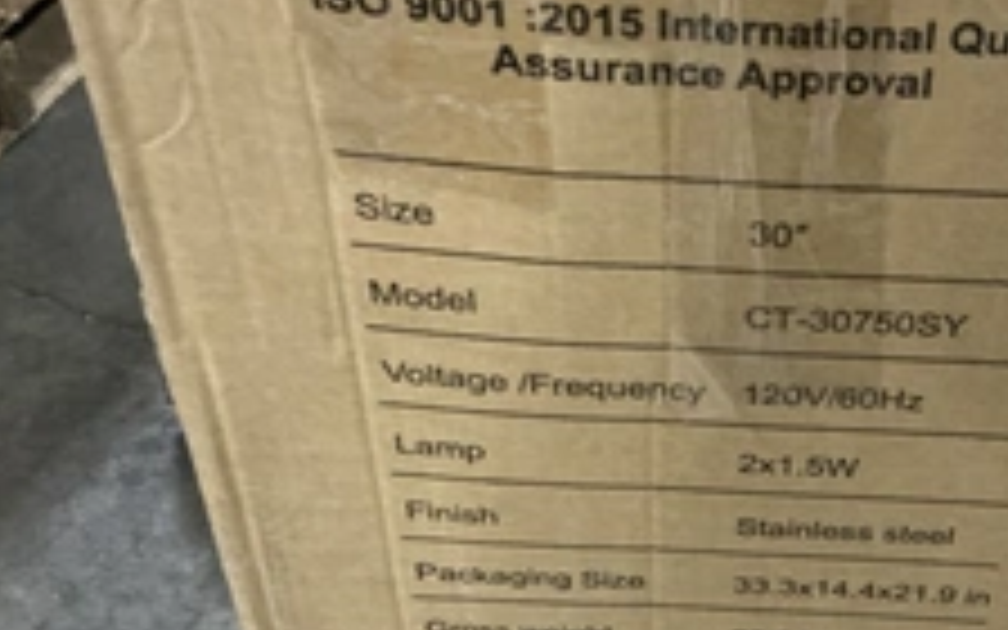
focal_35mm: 53
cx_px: 806
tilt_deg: -42.1
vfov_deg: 24.4
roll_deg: -6.1
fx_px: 1456
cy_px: 324
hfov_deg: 36.9
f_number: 1.8
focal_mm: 3
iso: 250
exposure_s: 1/40
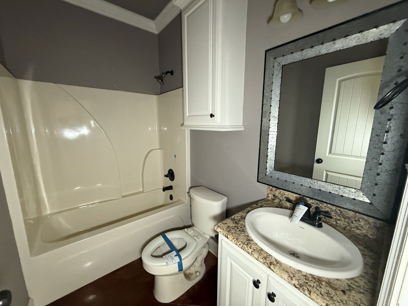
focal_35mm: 14
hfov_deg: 102.1
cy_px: 153
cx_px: 204
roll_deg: -0.8
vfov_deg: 85.7
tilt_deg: -8.8
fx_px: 165
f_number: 2.2
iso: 640
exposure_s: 1/60
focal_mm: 2.22
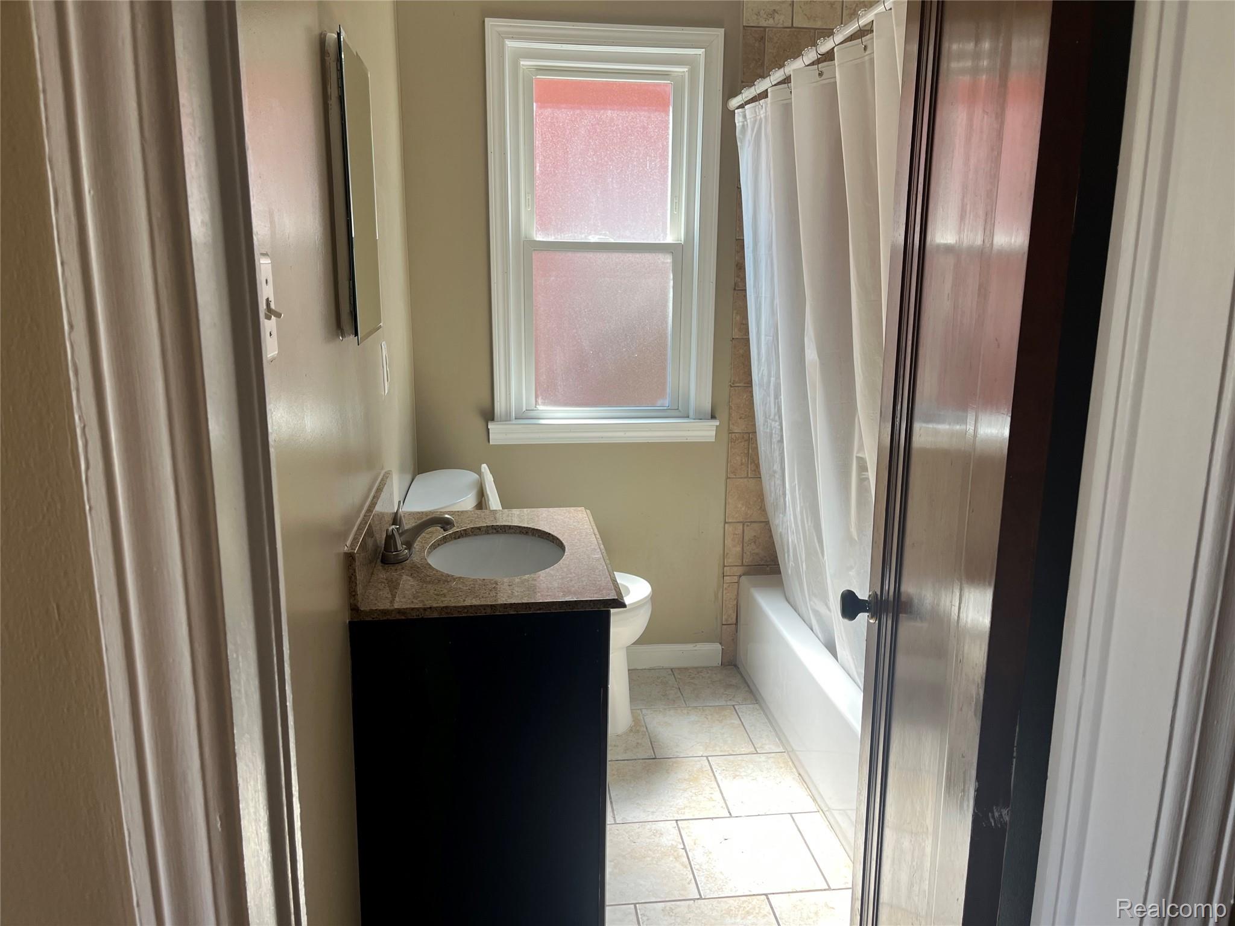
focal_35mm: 26
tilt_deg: -13.8
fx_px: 928
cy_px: 463
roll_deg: -0.1
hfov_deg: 67.3
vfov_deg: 53.1
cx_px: 618
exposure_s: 1/122
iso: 40
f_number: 1.6
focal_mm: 5.1
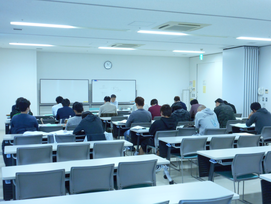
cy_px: 102
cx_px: 136
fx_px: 344
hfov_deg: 42.9
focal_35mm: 44
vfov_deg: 32.9
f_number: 4.7
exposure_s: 1/20
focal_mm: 7.9
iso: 400
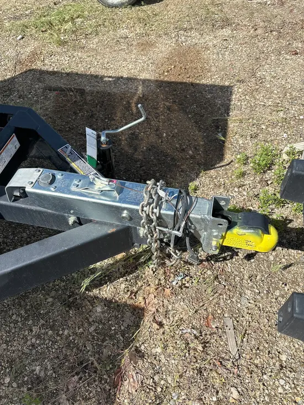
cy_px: 202
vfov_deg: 67.3
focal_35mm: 26
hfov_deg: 53.1
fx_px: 304
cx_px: 152
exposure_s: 1/2639
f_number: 1.6
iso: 50
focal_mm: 5.96
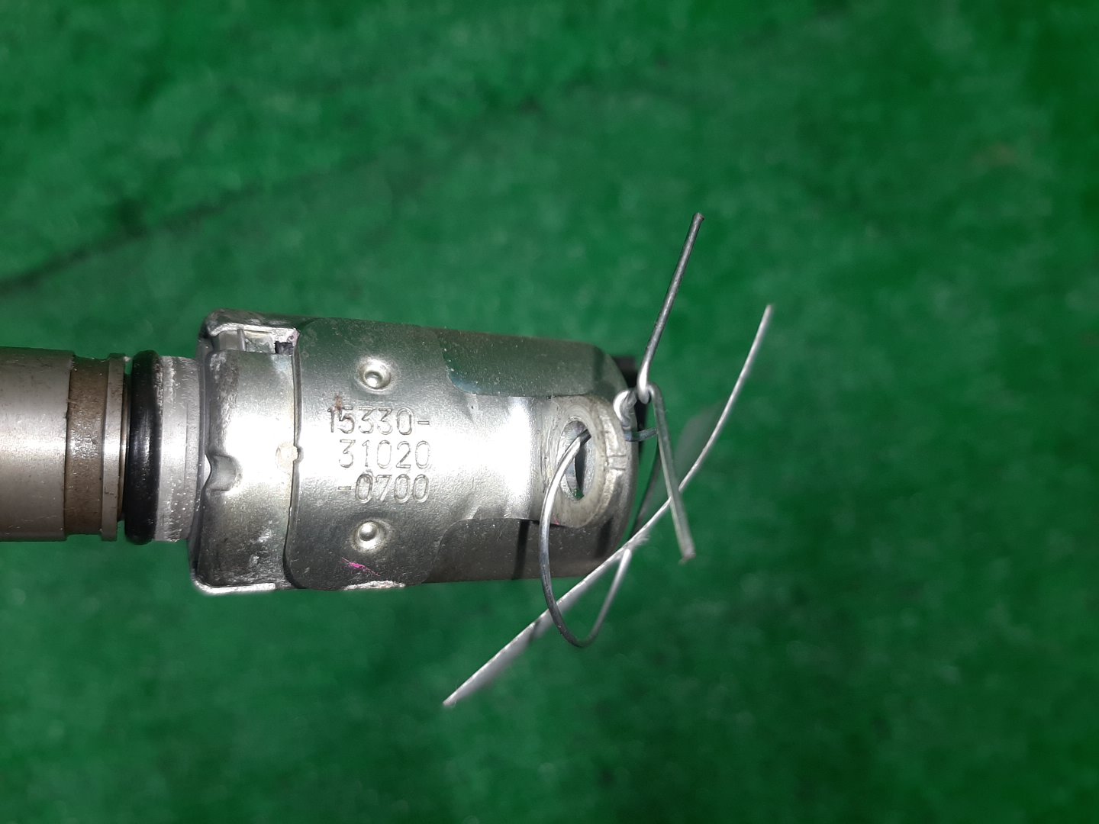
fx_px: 825
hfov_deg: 67.3
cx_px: 550
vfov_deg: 53.1
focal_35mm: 26
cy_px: 412
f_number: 1.7
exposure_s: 1/50
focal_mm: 3.93
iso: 40
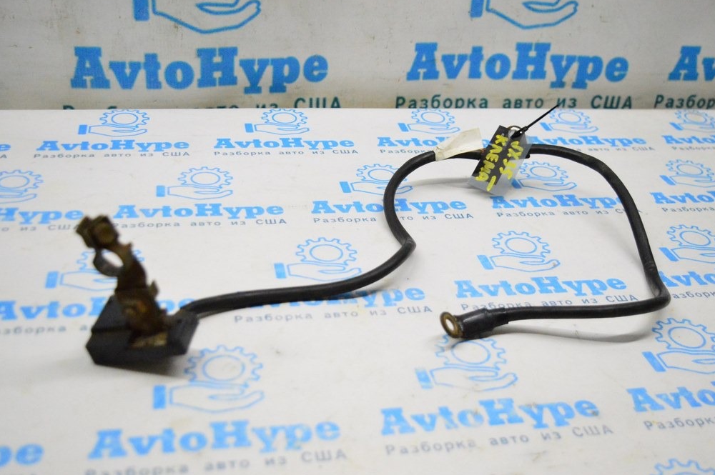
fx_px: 853
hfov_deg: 45.5
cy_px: 235
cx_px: 354
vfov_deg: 31.1
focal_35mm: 43
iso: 6400
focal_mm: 28
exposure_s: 1/800
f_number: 4.2
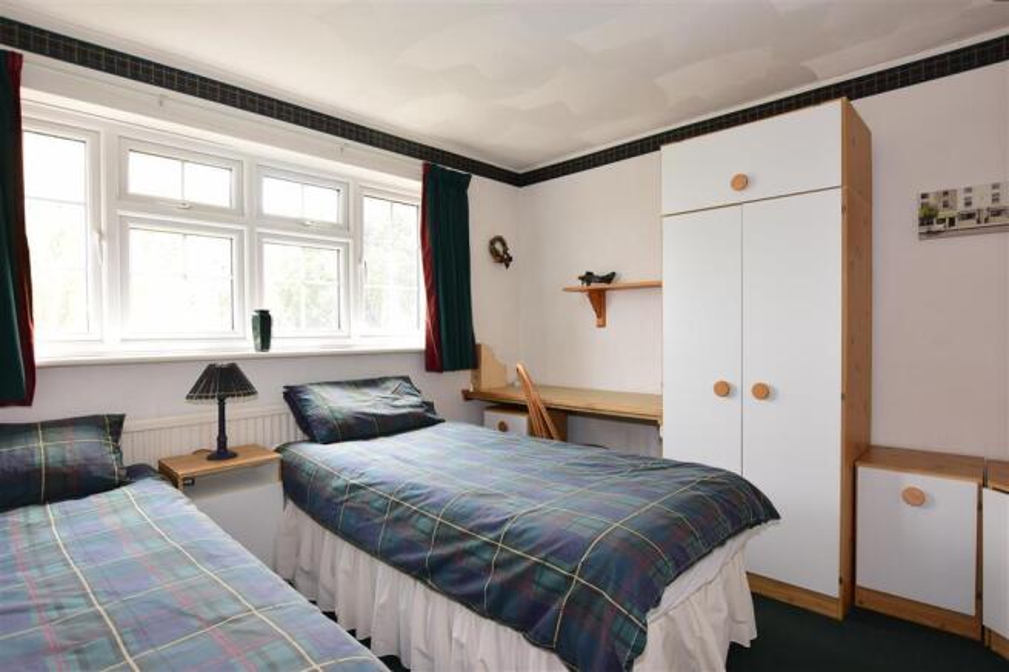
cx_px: 504
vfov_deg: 72.0
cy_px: 336
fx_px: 462
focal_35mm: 16
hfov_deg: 95.0
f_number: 5.6
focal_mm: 11
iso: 400
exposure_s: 1/50
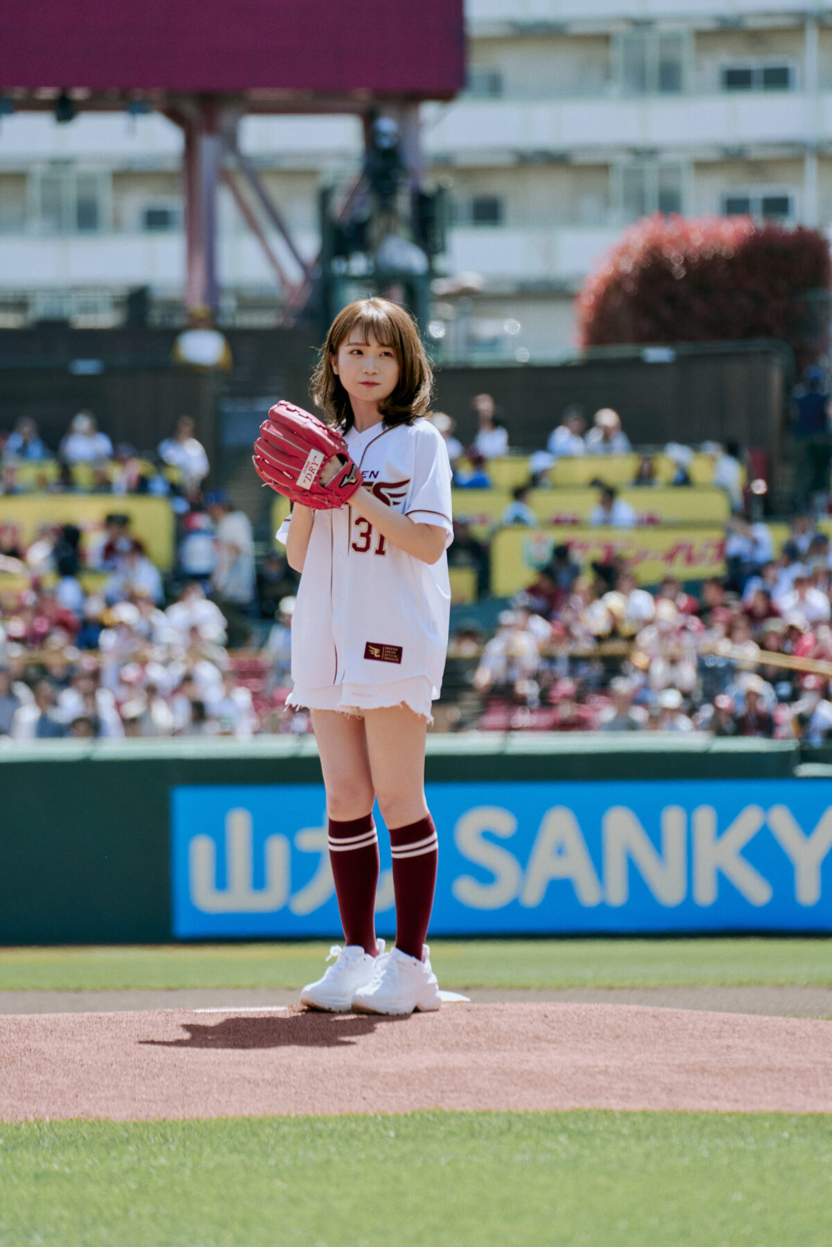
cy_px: 624
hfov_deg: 3.4
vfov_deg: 5.2
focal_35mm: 400
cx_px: 416
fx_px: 13860
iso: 400
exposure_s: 1/500
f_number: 8
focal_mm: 400
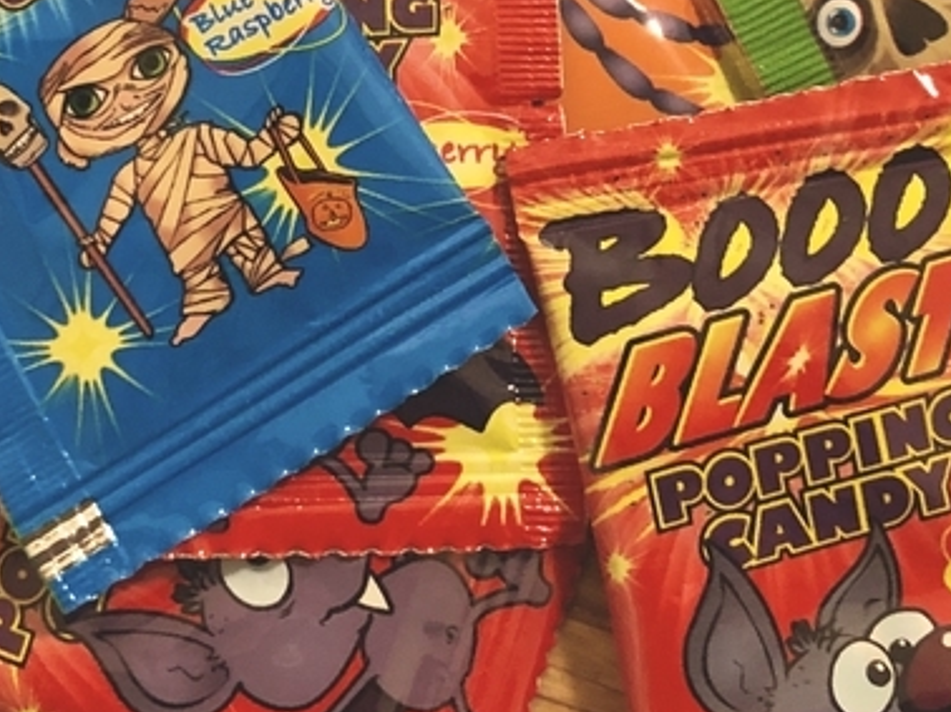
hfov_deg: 21.9
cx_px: 325
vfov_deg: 16.3
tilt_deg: -73.9
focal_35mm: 89
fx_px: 2444
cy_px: 20
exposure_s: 1/5
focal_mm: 4
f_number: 1.8
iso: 100
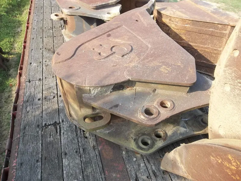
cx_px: 120
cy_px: 90
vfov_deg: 51.4
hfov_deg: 65.3
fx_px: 188
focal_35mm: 27
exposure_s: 1/125
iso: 80
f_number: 3.5
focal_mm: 4.9
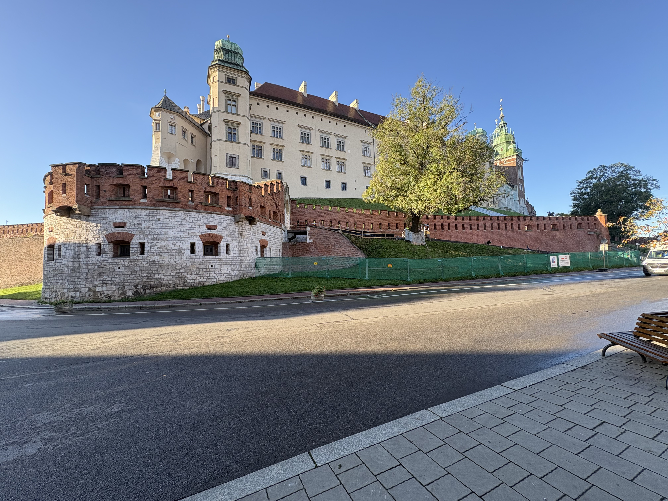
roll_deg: +2.1
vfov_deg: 85.7
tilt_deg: +4.7
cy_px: 250
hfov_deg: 102.1
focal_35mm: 14
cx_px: 334
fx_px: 270
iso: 40
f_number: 2.2
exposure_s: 1/205
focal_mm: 2.22
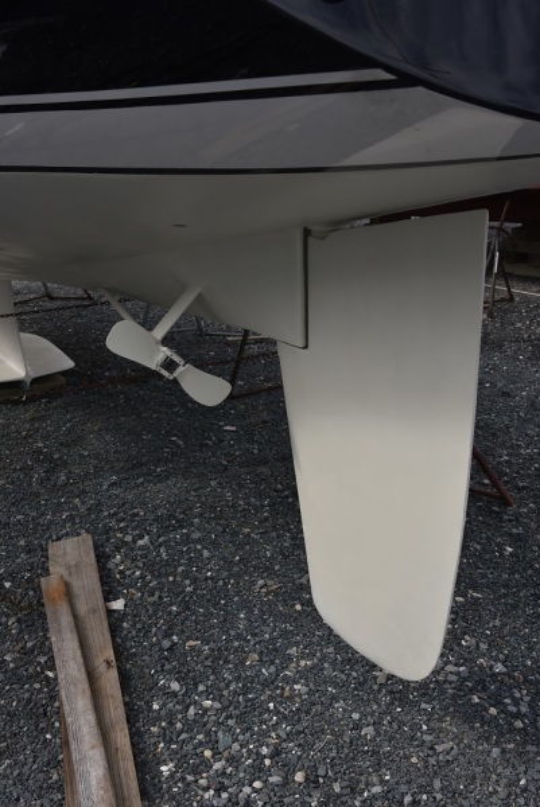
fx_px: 853
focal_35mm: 38
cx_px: 270
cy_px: 404
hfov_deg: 35.1
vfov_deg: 50.7
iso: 200
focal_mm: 38
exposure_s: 1/320
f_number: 9
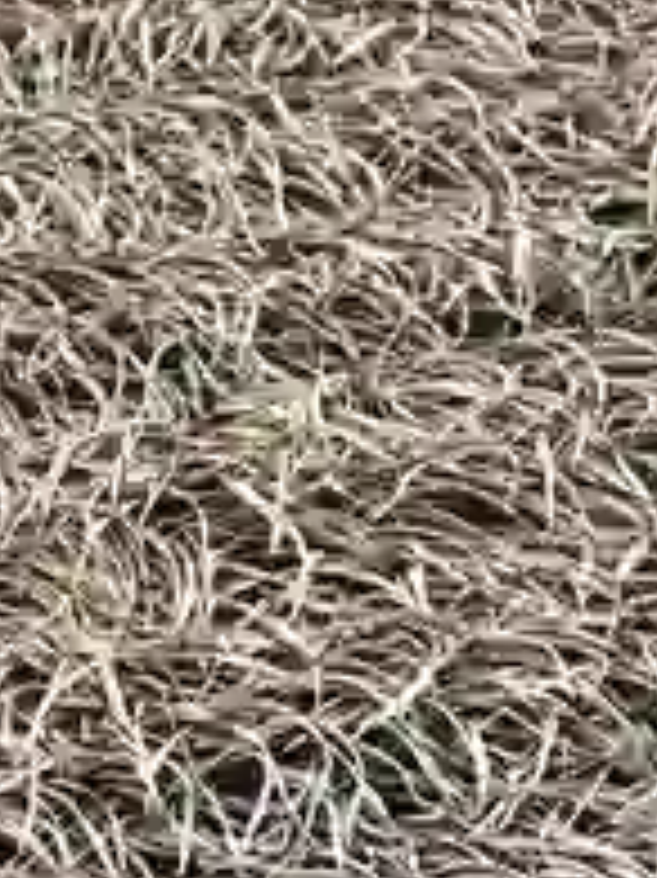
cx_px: -180
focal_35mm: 221
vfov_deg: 8.9
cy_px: 822
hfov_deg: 6.7
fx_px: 5599
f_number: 2.8
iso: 160
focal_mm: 32
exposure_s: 1/320
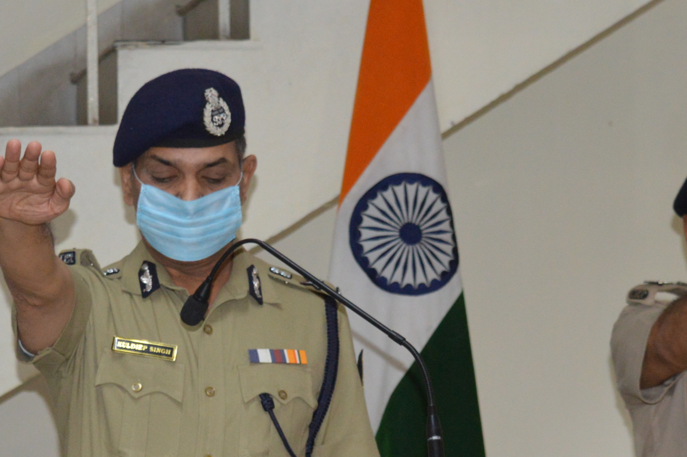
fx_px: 3169
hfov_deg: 12.4
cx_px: 298
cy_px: 447
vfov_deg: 8.2
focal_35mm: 166
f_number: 5
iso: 1100
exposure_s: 1/60
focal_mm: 45
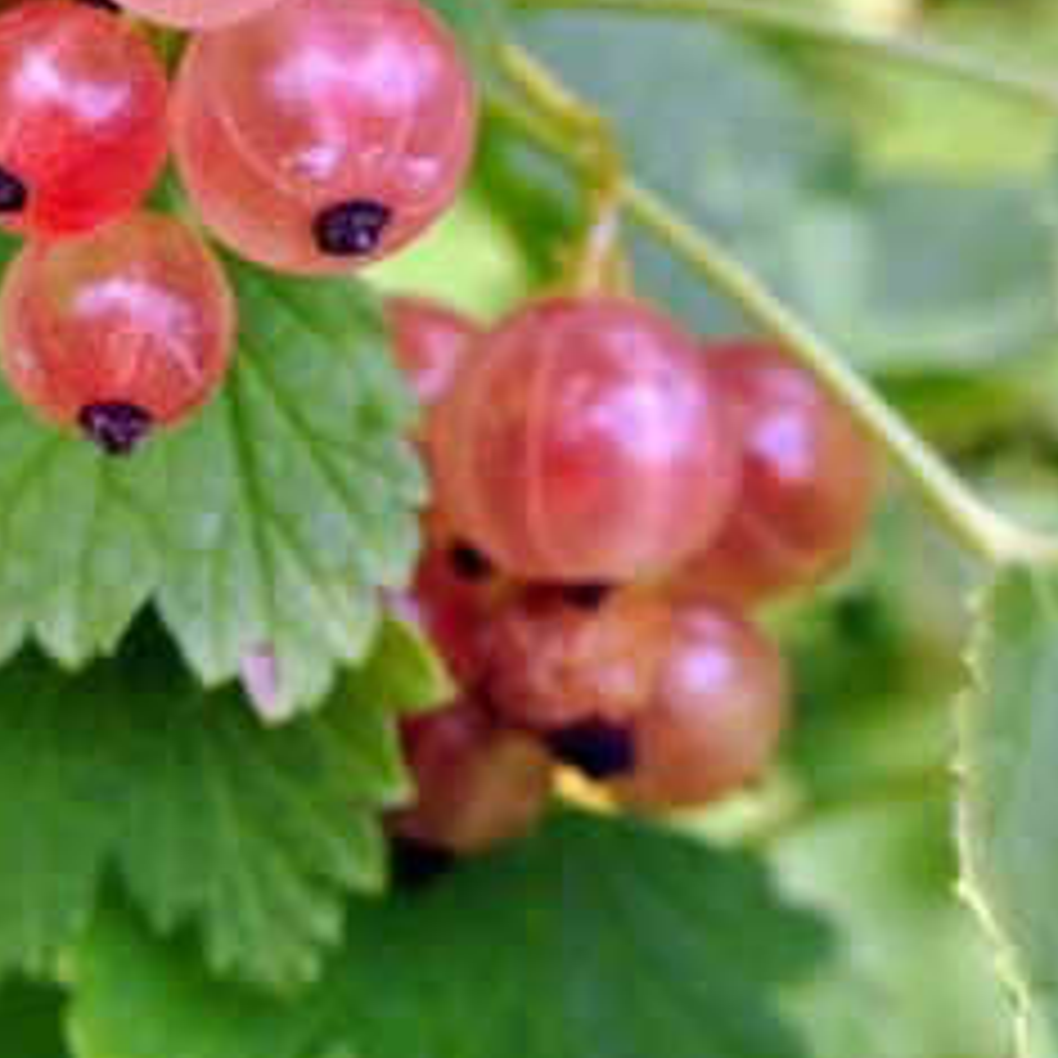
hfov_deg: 16.8
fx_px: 3562
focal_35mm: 103
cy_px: 122
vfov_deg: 16.7
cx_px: 203
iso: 100
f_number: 5.6
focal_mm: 14
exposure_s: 1/125
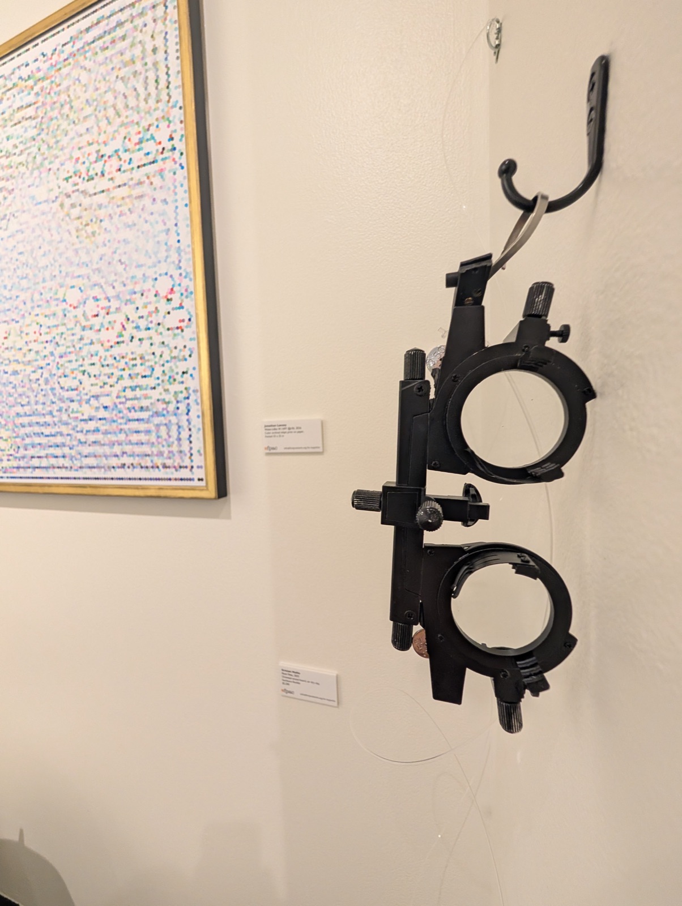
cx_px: 341
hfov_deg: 94.6
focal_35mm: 12
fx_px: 315
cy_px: 453
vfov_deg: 110.5
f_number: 1.7
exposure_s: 1/40
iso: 334
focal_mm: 2.02
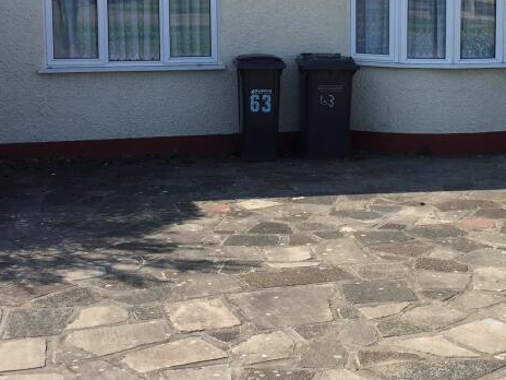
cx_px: 397
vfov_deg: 22.6
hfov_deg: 29.6
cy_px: 80
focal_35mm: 64
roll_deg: -1.3
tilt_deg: -5.3
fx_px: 936
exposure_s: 1/1199
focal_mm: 4.15
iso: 32
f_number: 2.2
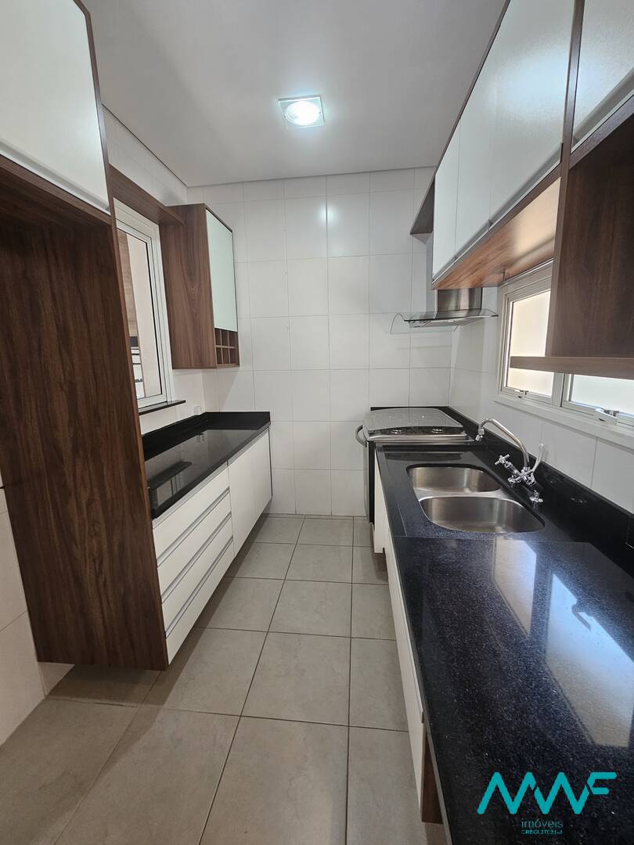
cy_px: 422
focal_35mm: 13
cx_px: 317
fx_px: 317
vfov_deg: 106.2
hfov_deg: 89.9
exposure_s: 1/60
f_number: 2.2
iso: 160
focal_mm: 2.2
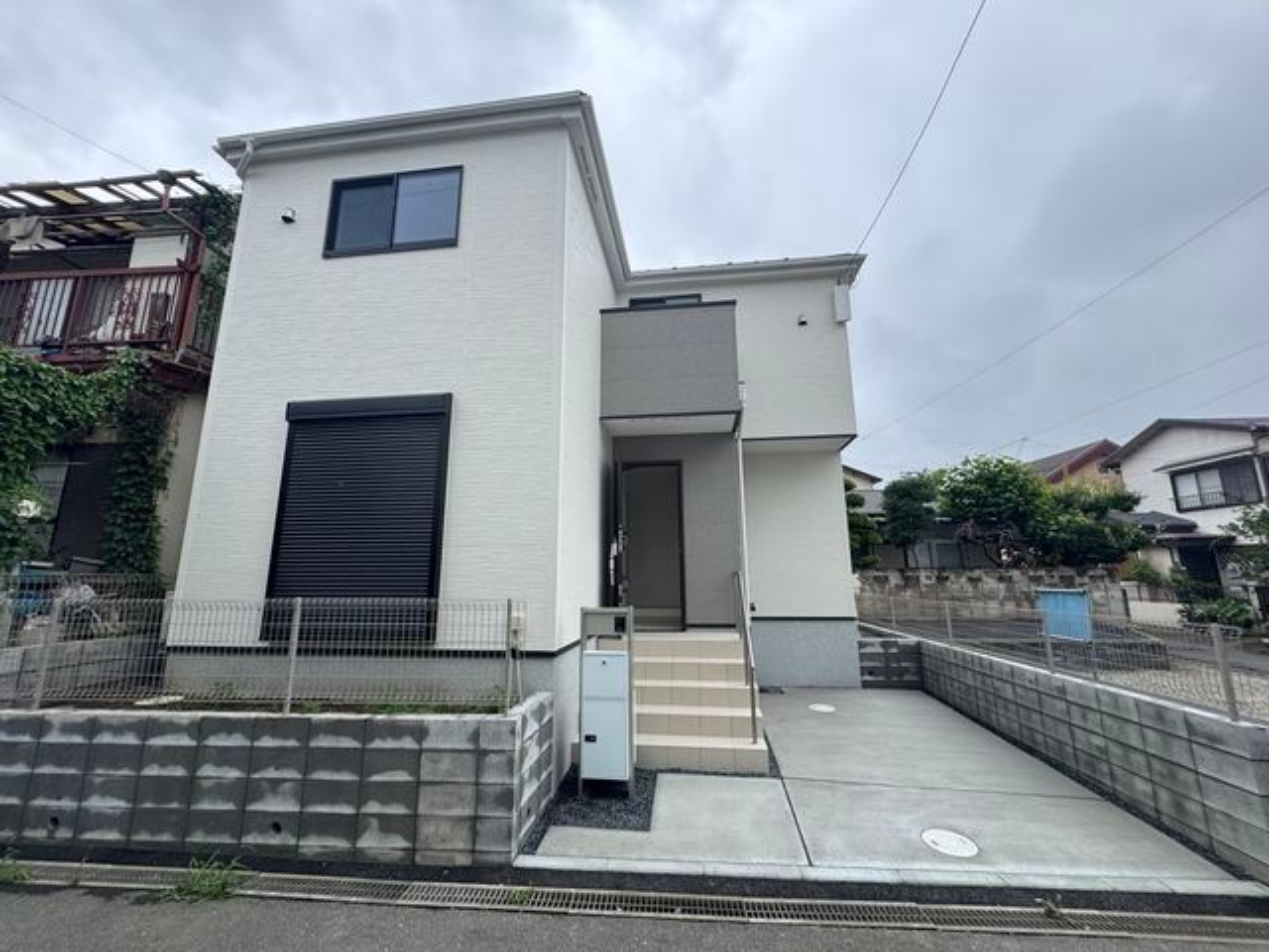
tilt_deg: +12.9
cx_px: 634
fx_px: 513
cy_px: 476
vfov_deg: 85.7
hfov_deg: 102.1
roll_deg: +1.9
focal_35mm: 14
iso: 50
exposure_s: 1/899
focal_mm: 2.22
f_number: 2.2
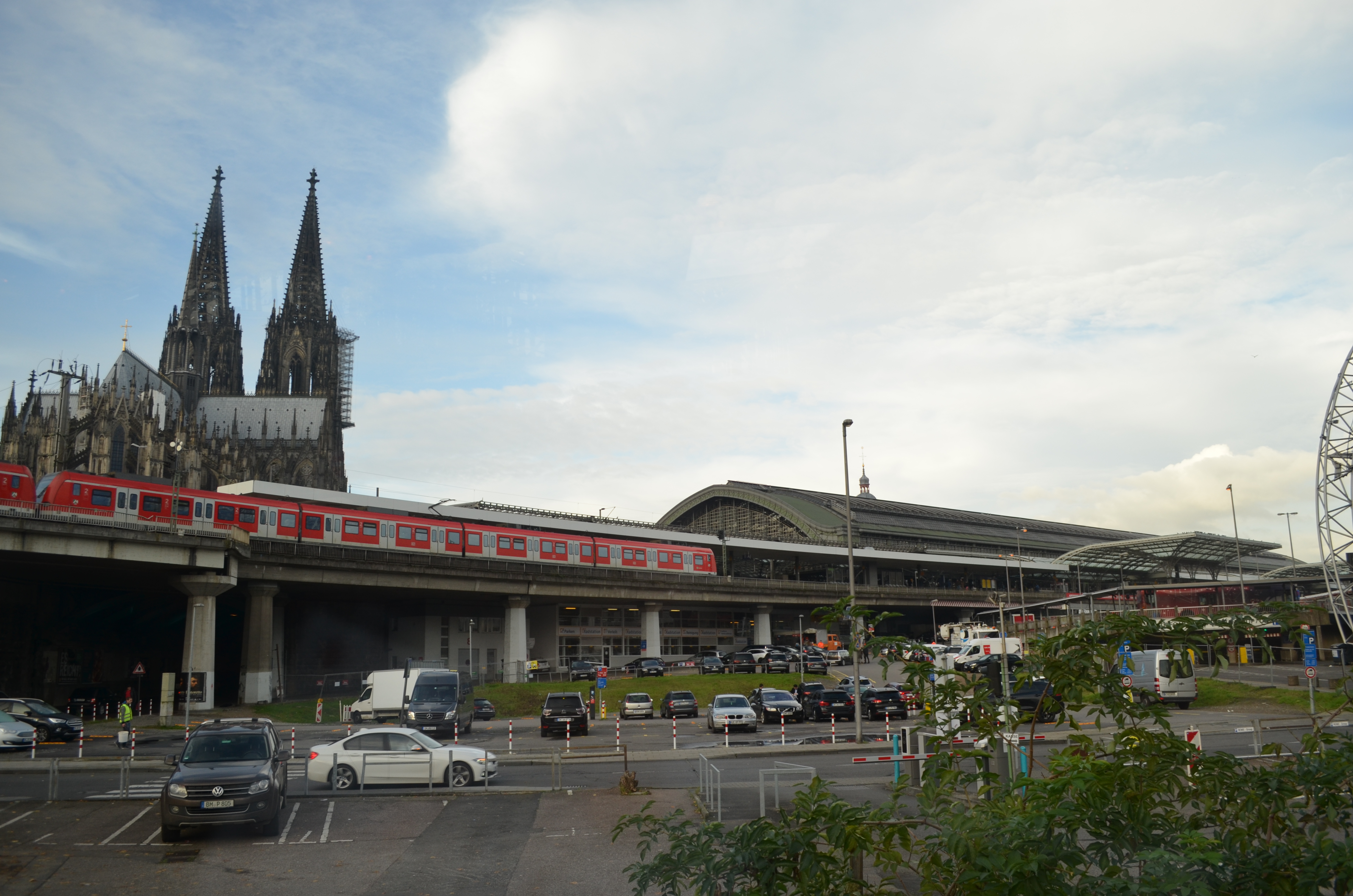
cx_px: 676
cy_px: 448
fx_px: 1013
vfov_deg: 47.7
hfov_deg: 67.5
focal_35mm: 27
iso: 200
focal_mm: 18
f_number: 5.6
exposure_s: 1/125
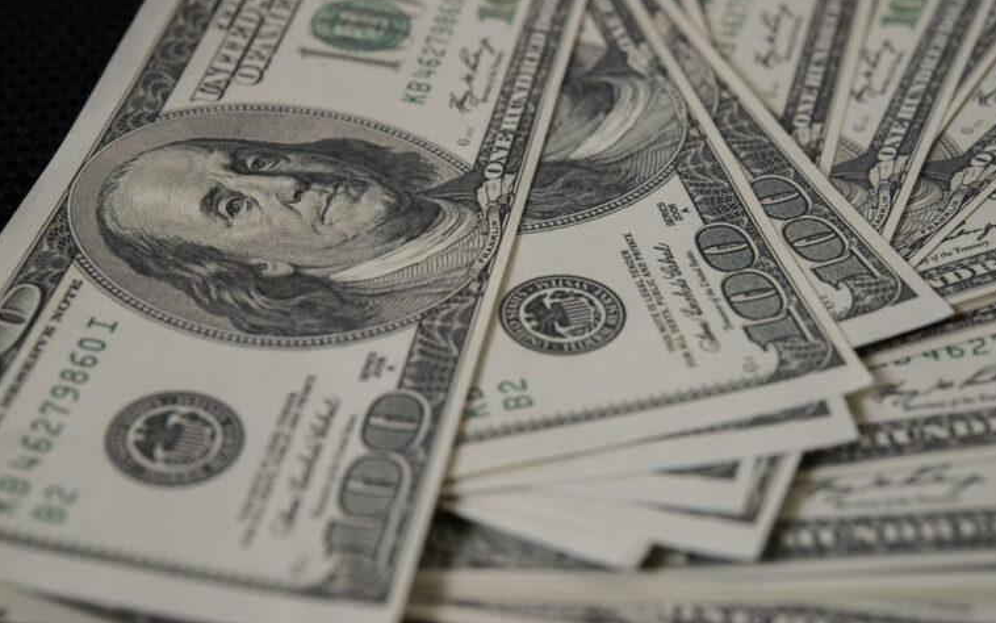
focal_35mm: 62
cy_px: 288
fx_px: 1683
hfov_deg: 33.0
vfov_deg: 21.0
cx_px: 501
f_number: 8
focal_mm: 60
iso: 160
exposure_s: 1/160
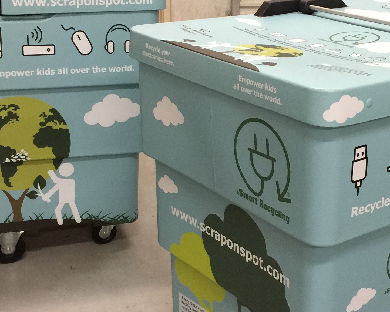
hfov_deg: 29.6
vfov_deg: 23.8
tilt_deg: -22.0
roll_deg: -1.1
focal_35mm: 64
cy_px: 168
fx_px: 739
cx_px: 216
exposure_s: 1/15
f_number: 2.2
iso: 100
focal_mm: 4.15
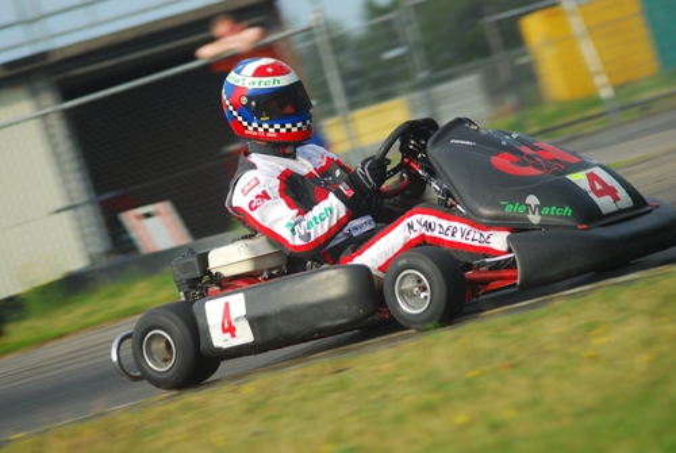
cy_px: 226
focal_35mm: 180
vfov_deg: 7.7
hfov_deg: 11.4
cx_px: 338
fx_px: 3385
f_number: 4.5
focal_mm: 120
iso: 100
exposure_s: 1/320
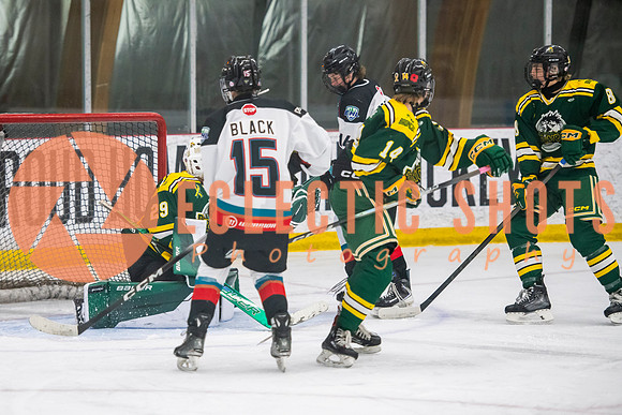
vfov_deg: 7.7
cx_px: 213
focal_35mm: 177
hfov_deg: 11.6
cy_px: 208
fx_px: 3065
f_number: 3.2
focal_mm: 135
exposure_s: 1/640
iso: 2500
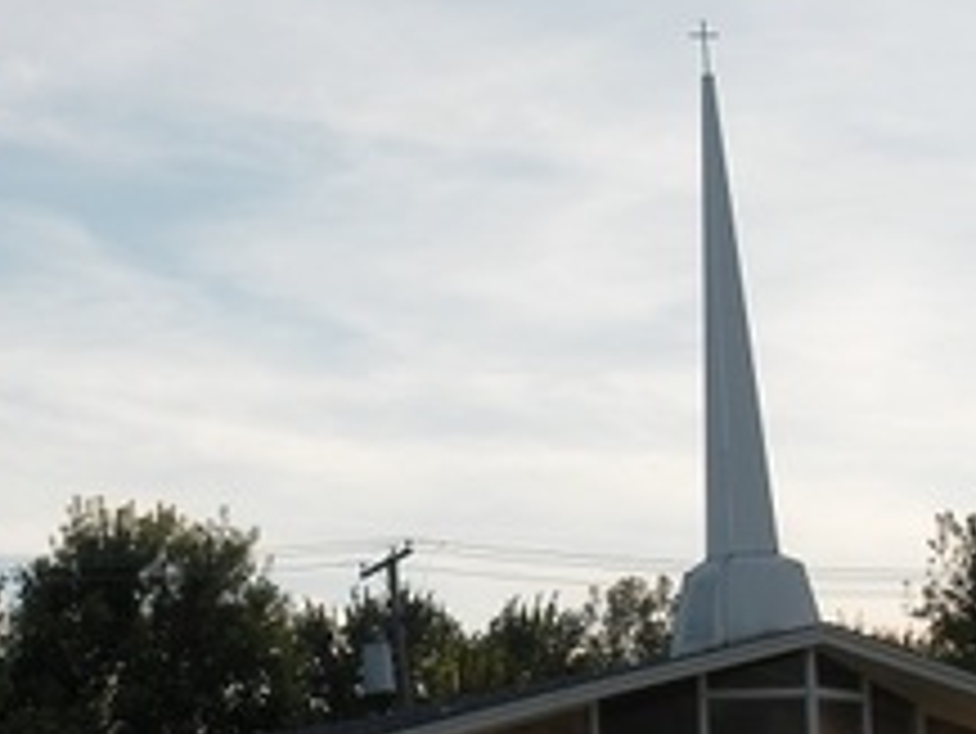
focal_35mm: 137
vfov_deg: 10.8
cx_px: 297
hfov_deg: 14.4
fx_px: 3865
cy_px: 608
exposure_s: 1/236
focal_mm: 11.2
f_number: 4.6
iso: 64
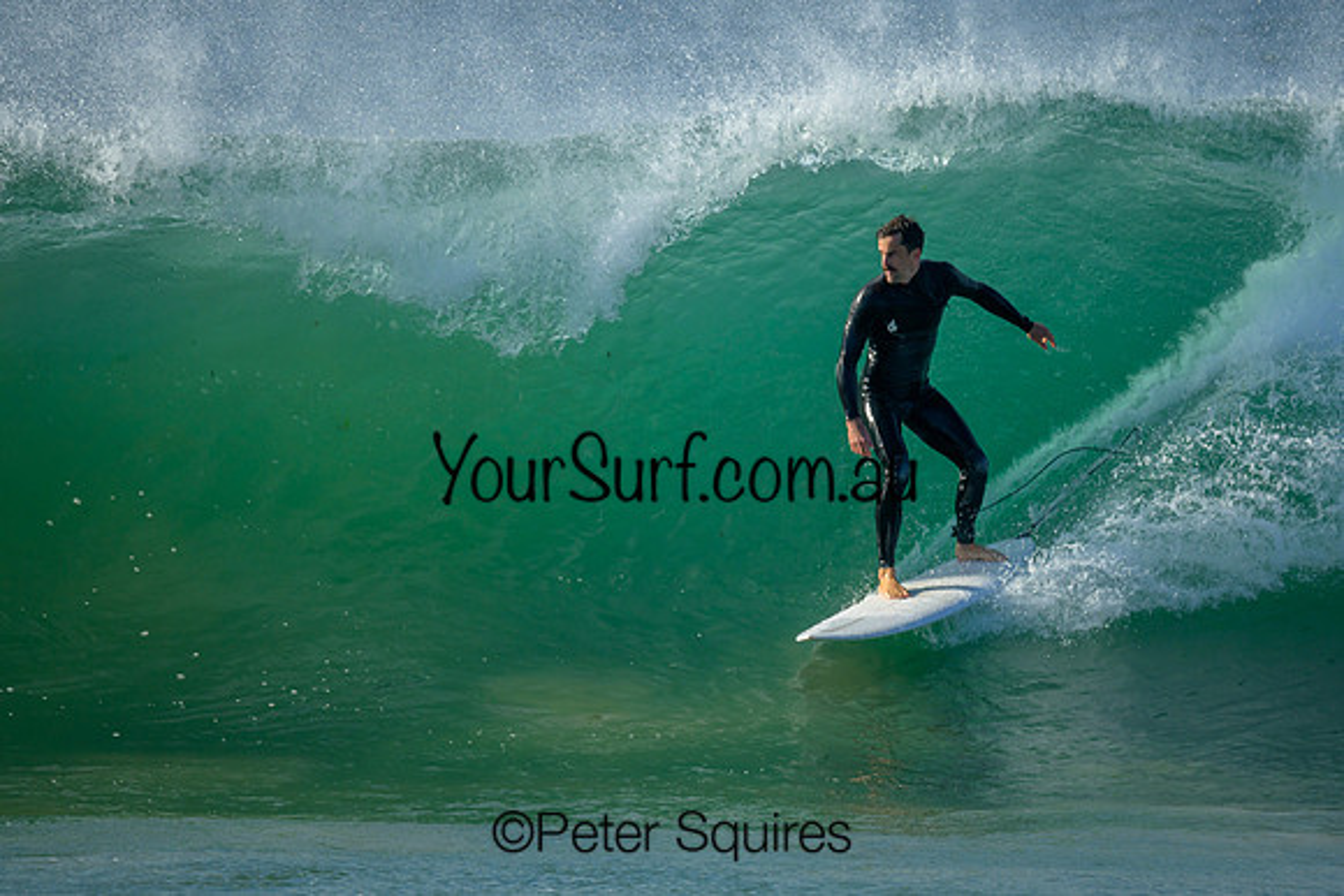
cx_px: 770
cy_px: 405
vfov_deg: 1.5
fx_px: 34587
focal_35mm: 926
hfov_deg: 2.2
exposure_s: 1/2000
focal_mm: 800
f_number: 6.3
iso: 250
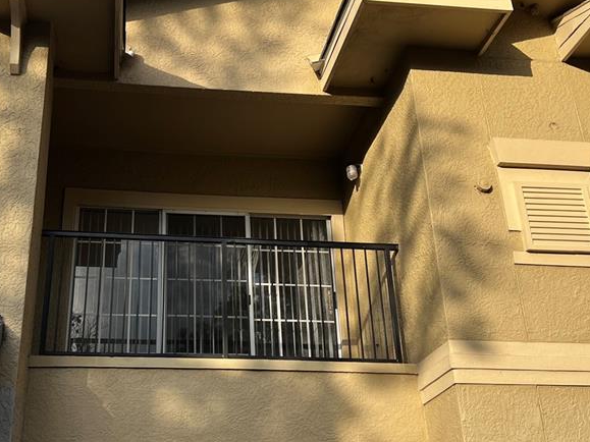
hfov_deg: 41.0
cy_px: 231
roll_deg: +1.1
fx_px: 784
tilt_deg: +26.3
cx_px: 221
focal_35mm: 46
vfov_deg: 31.5
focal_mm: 5.7
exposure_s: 1/2299
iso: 50
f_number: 1.5
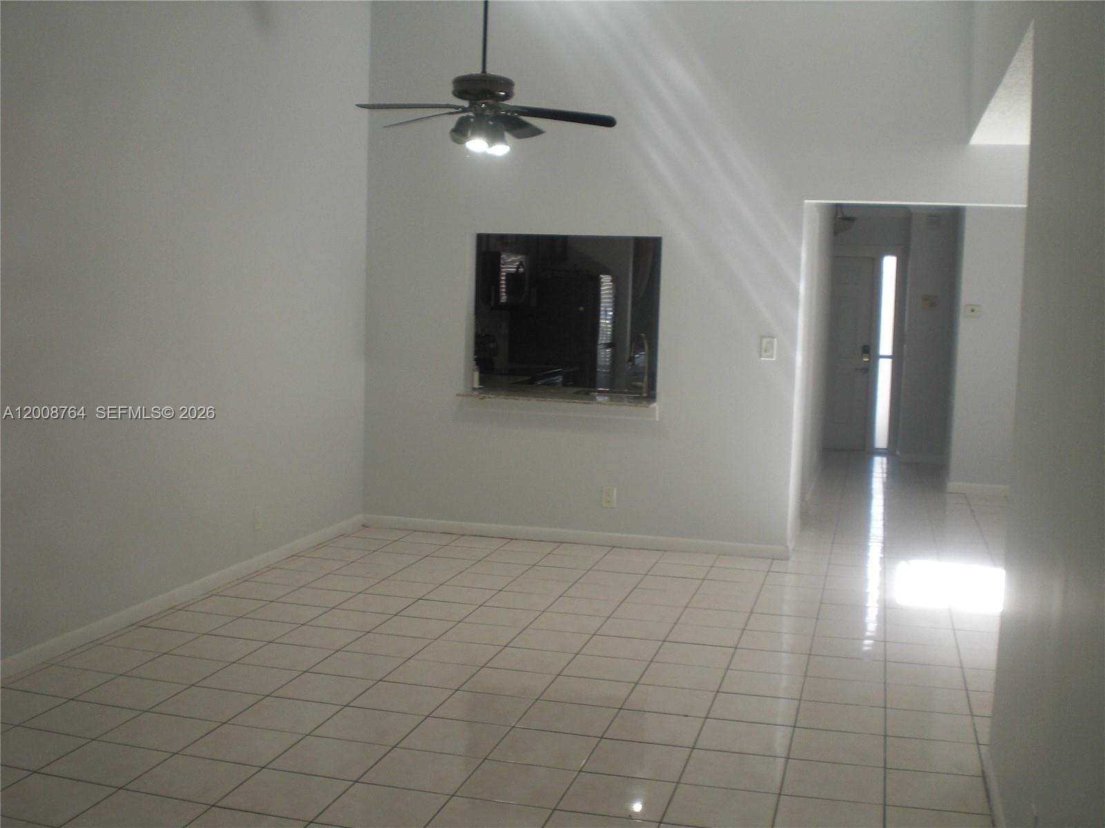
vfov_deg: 37.7
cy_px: 414
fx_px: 1213
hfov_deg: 49.0
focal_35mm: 38
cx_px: 552
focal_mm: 6.3
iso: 100
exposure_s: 1/100
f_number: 3.1
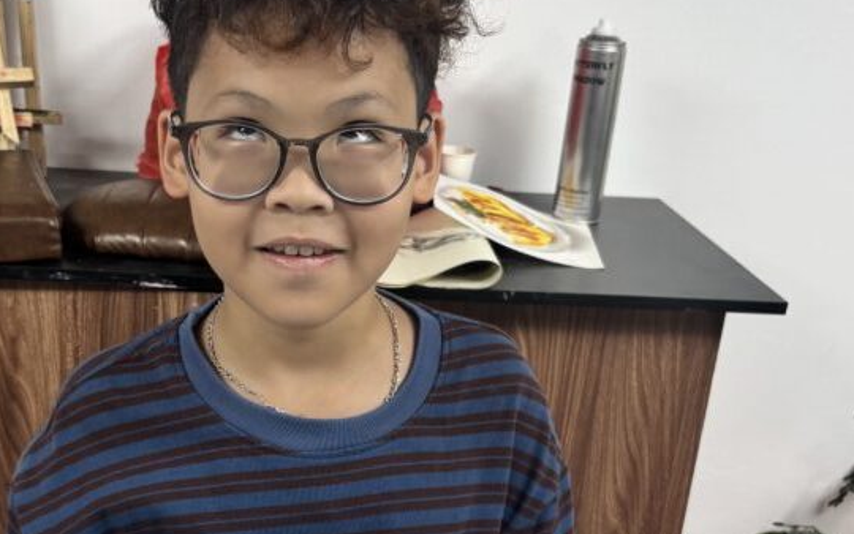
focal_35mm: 51
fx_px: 1187
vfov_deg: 25.1
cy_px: 400
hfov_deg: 39.3
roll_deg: -3.7
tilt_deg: -23.1
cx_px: 312
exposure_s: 1/100
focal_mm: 5.96
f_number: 1.6
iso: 125
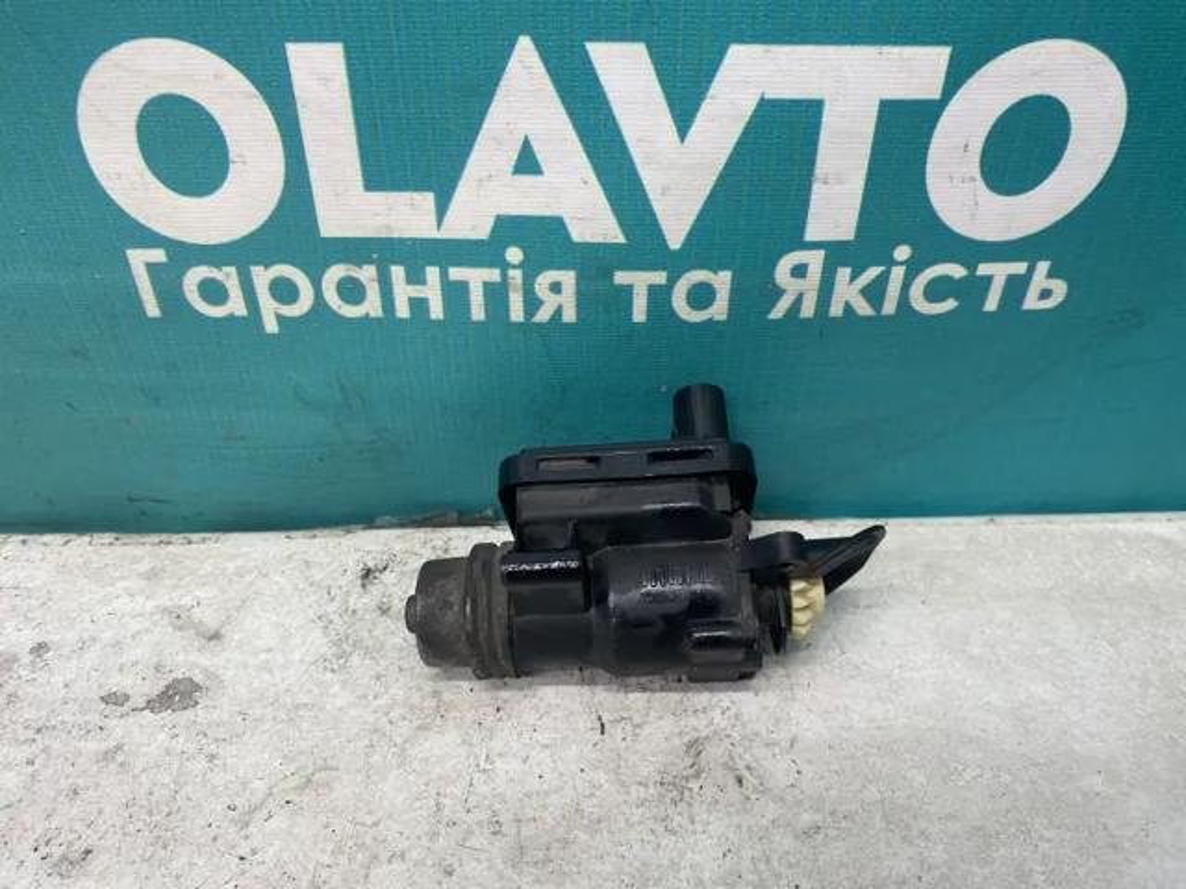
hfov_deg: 67.3
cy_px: 444
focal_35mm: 26
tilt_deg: -39.3
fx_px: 891
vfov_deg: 53.1
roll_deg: +0.0
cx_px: 593
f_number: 1.8
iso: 125
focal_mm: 4.25
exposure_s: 1/100
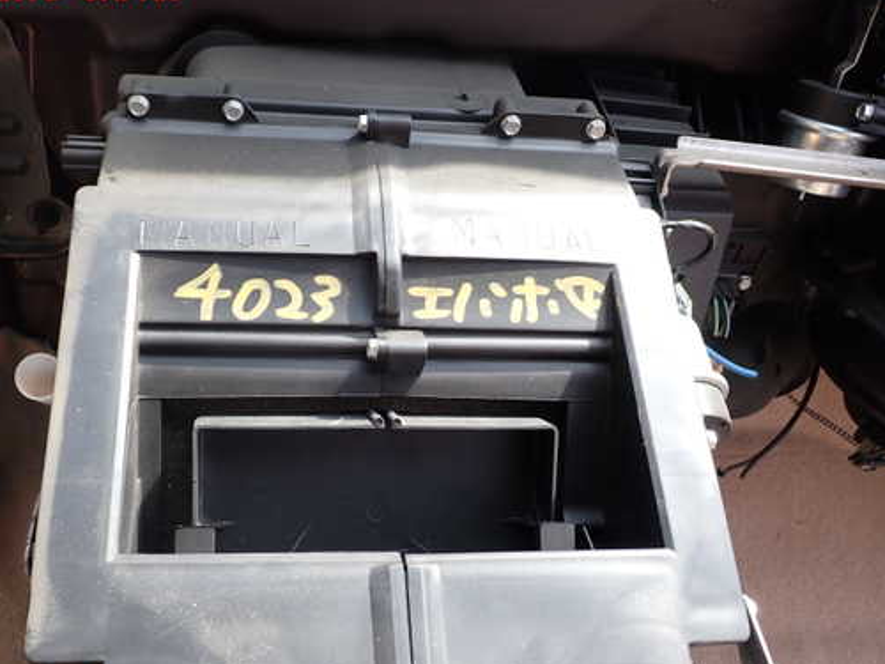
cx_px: 388
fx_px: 920
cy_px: 365
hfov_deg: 51.2
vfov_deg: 39.6
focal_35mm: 36
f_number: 3.2
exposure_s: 1/125
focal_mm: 5.4
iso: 100
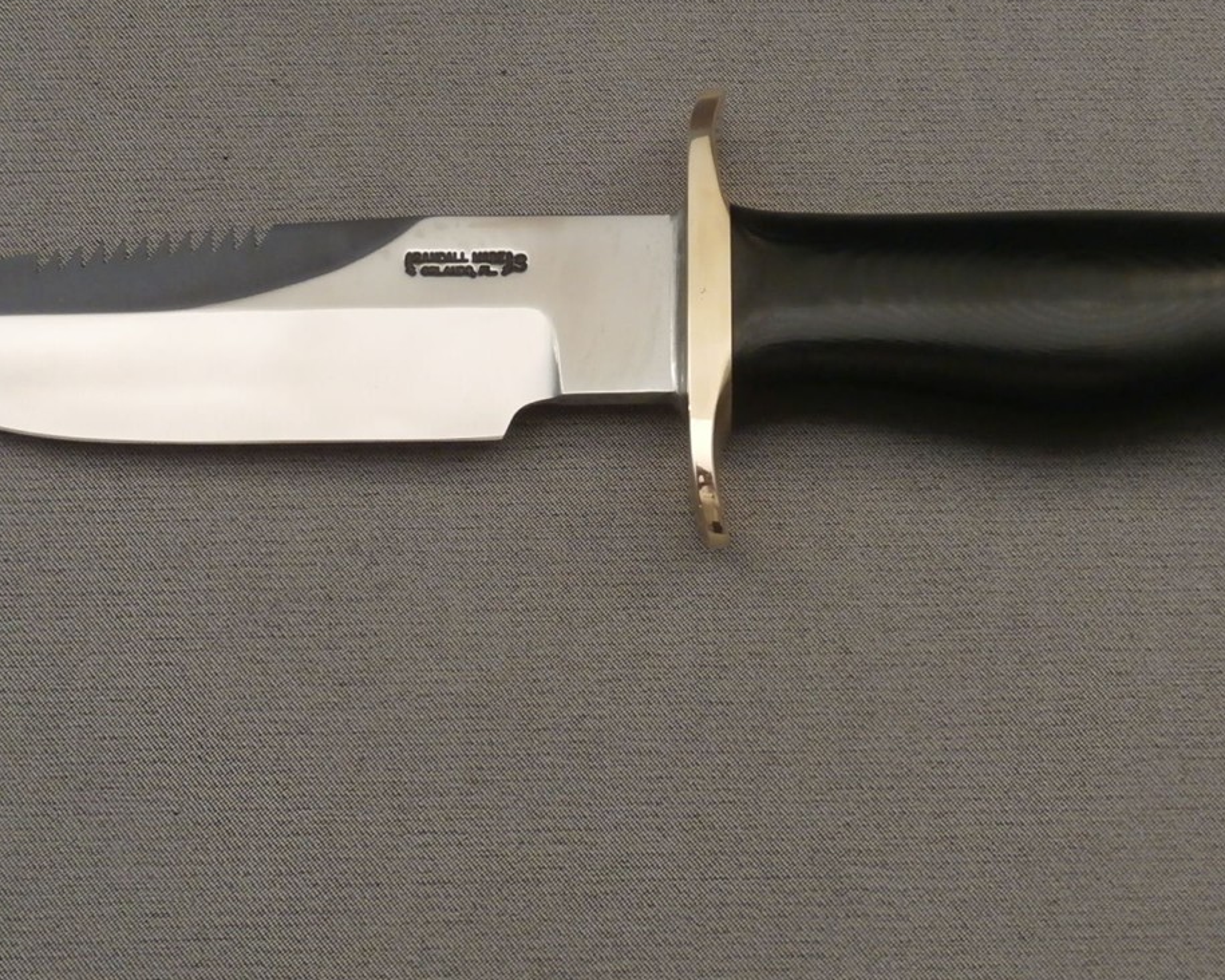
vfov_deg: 24.1
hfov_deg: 30.0
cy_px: 333
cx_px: 632
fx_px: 2284
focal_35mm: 63
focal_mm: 7.28
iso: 400
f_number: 3.6
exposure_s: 1/25
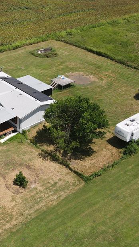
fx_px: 282
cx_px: 19
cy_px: 107
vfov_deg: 47.2
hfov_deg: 26.9
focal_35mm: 43
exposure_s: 1/725
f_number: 2.8
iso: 110
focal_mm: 4.5
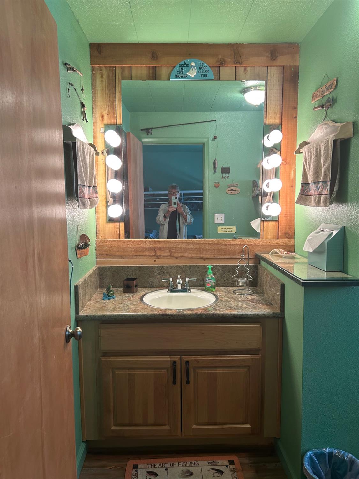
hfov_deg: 53.1
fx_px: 360
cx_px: 180
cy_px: 240
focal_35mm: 26
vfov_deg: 67.3
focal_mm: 5.7
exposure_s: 1/60
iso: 100
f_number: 1.5
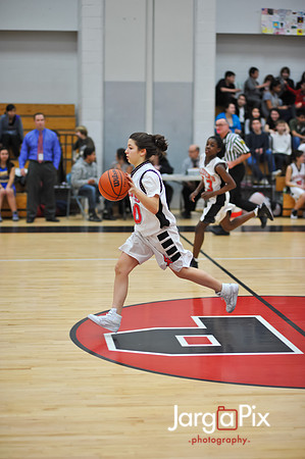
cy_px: 230
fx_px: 1083
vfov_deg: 23.9
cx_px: 152
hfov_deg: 16.0
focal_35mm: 85
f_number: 2
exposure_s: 1/500
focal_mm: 85
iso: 1000
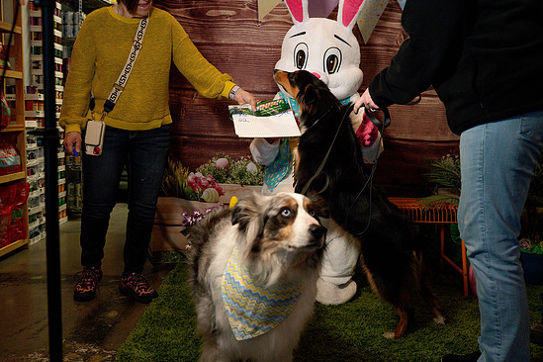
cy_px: 180
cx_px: 265
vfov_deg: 35.9
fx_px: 558
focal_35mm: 37
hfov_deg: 51.9
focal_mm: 35
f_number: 4.5
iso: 8000
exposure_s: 1/500
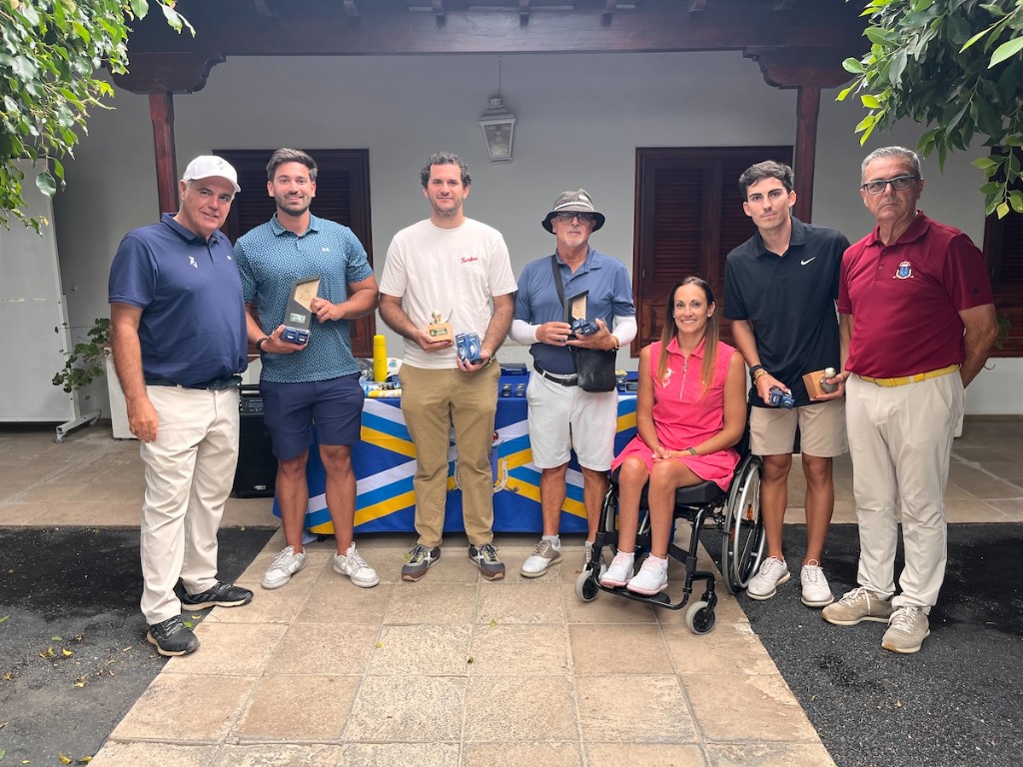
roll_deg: +0.5
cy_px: 384
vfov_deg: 53.1
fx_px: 768
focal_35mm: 26
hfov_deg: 67.3
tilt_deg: -9.1
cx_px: 512
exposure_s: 1/122
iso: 64
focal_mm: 5.1
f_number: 1.6
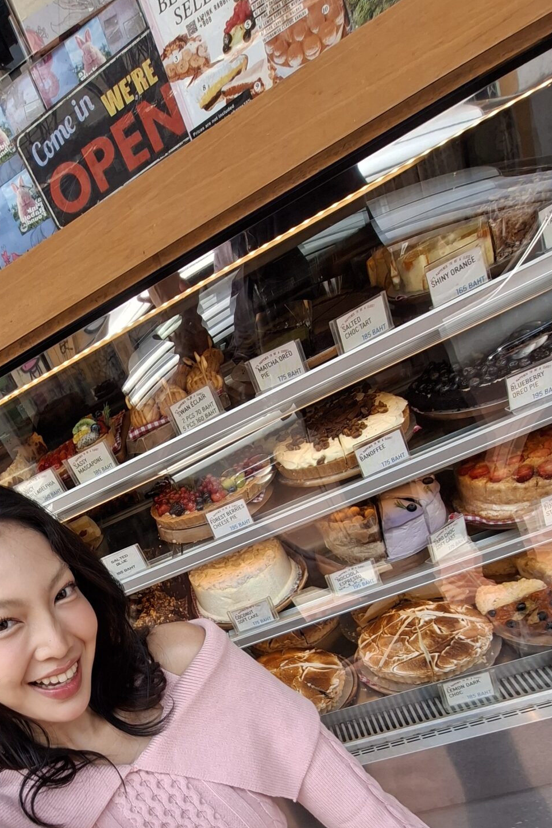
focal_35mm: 24
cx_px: 94
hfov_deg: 49.3
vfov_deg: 69.3
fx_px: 552
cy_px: 613
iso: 40
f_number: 2.2
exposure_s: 1/213
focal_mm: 1.74
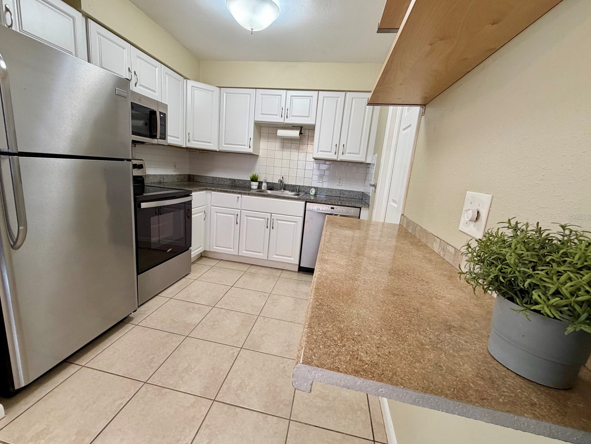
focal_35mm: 15
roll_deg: -6.0
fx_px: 256
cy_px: 218
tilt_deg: -11.2
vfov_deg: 81.7
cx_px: 289
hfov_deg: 98.2
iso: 200
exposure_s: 1/60
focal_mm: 2.22
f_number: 2.2
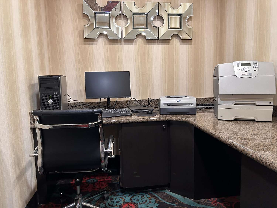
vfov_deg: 53.1
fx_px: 208
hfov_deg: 67.3
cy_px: 104
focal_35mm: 26
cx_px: 138
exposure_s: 1/60
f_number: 1.5
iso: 200
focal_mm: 5.7
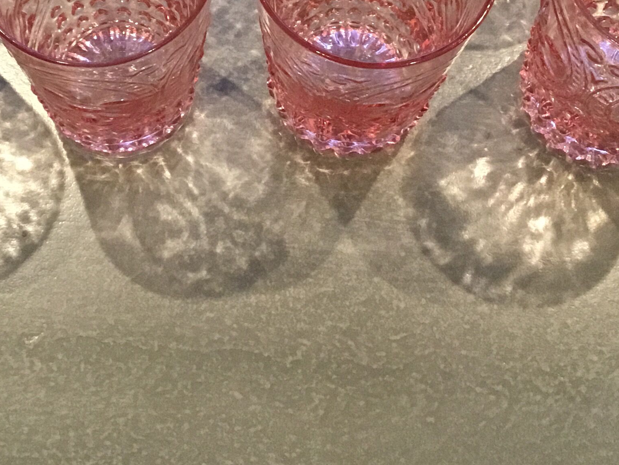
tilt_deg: -63.6
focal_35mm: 66
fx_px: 1180
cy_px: 35
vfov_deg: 21.7
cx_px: 222
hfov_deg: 29.2
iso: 200
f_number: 2.4
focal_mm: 3.3
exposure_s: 1/25
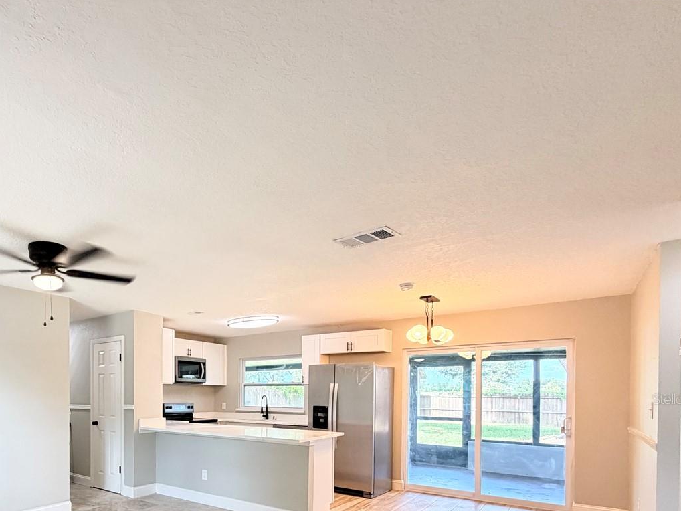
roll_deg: +0.1
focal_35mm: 22
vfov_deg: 57.2
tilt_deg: -0.7
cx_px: 181
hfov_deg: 71.8
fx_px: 433
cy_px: 399
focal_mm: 2.22
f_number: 2.2
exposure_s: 1/60
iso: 200
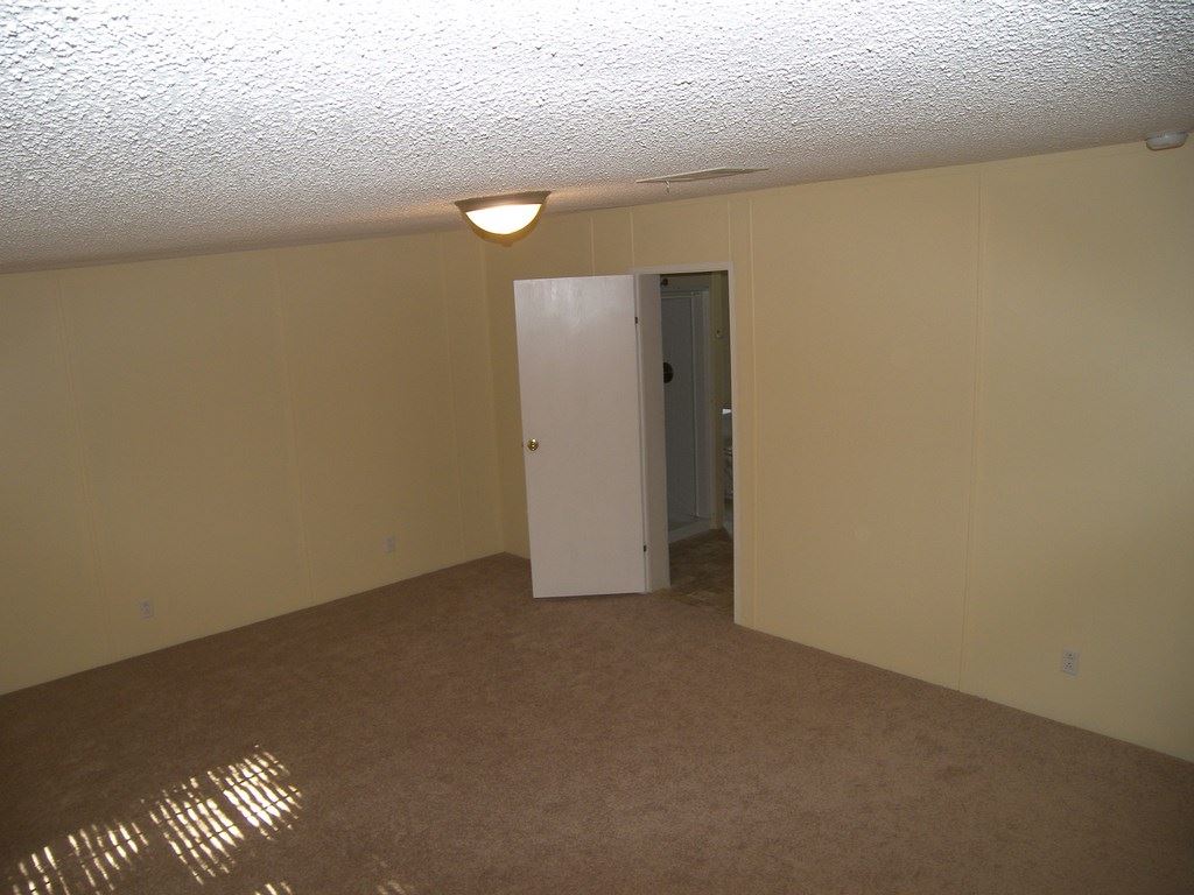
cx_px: 597
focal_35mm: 24
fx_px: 828
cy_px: 448
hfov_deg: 71.6
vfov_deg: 56.8
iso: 100
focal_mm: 5
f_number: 2.8
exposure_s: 1/30
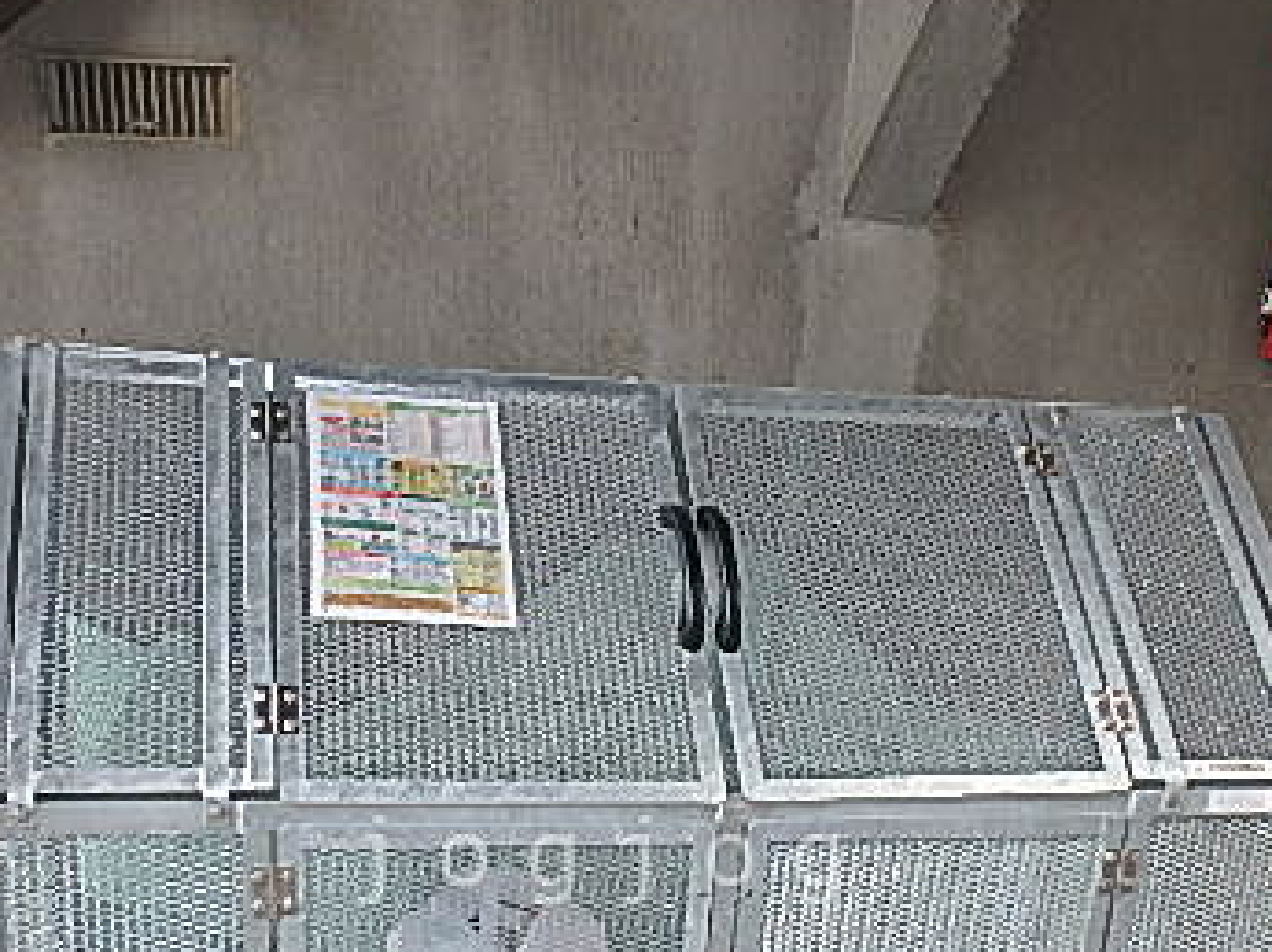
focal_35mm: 39
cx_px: 608
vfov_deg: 34.7
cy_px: 860
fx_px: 1432
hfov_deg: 47.9
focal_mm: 3.7
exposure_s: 1/50
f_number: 3.5
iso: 200
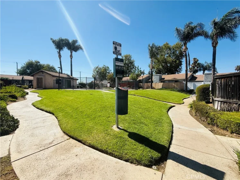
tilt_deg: -1.2
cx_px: 120
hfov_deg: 102.1
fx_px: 97
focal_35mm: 14
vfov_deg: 85.7
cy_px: 90
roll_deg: +0.0
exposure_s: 1/1795
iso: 50
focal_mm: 2.22
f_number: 2.2
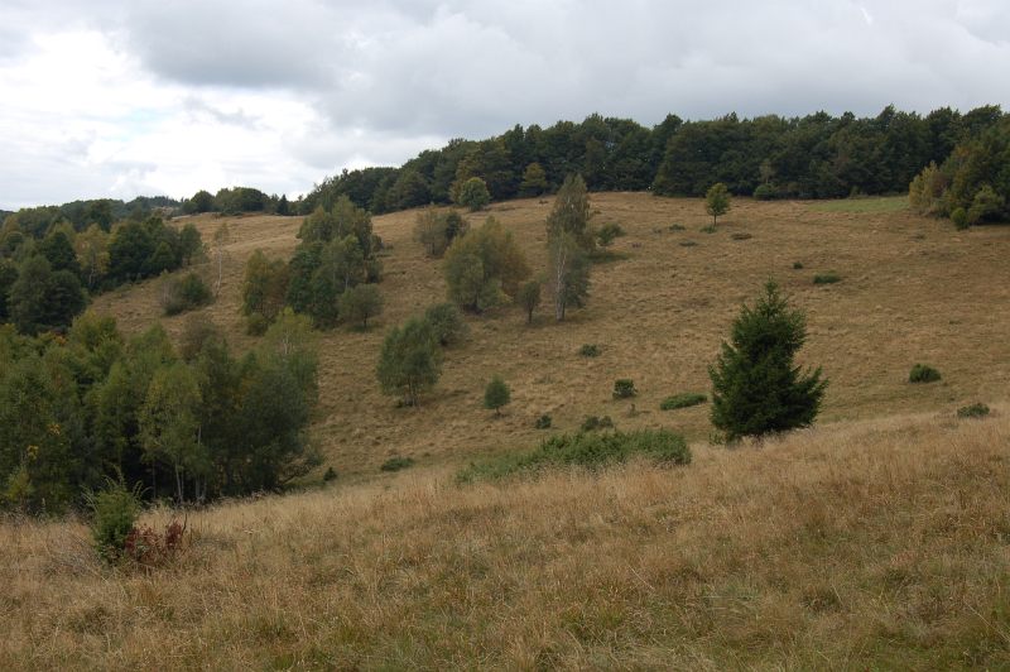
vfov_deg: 28.0
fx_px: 1346
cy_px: 336
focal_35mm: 48
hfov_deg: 41.1
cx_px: 505
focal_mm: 32
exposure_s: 1/80
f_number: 11
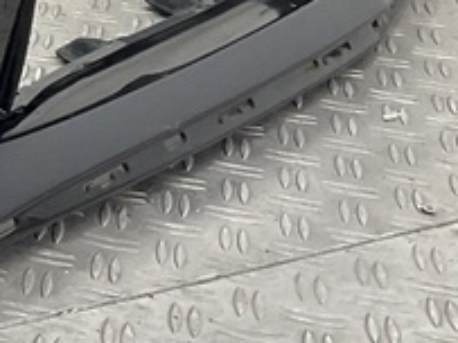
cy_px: -235
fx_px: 1904
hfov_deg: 11.9
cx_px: -521
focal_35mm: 144
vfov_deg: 9.8
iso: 40
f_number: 1.8
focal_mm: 3
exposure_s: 1/120
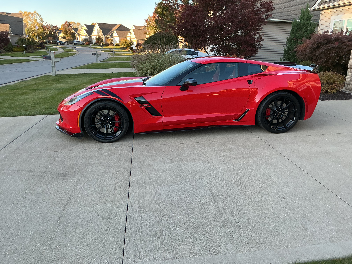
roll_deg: -1.4
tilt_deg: -16.5
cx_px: 176
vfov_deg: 48.2
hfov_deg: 61.7
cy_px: 132
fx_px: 295
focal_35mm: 29
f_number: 1.8
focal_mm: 3
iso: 20
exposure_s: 1/120
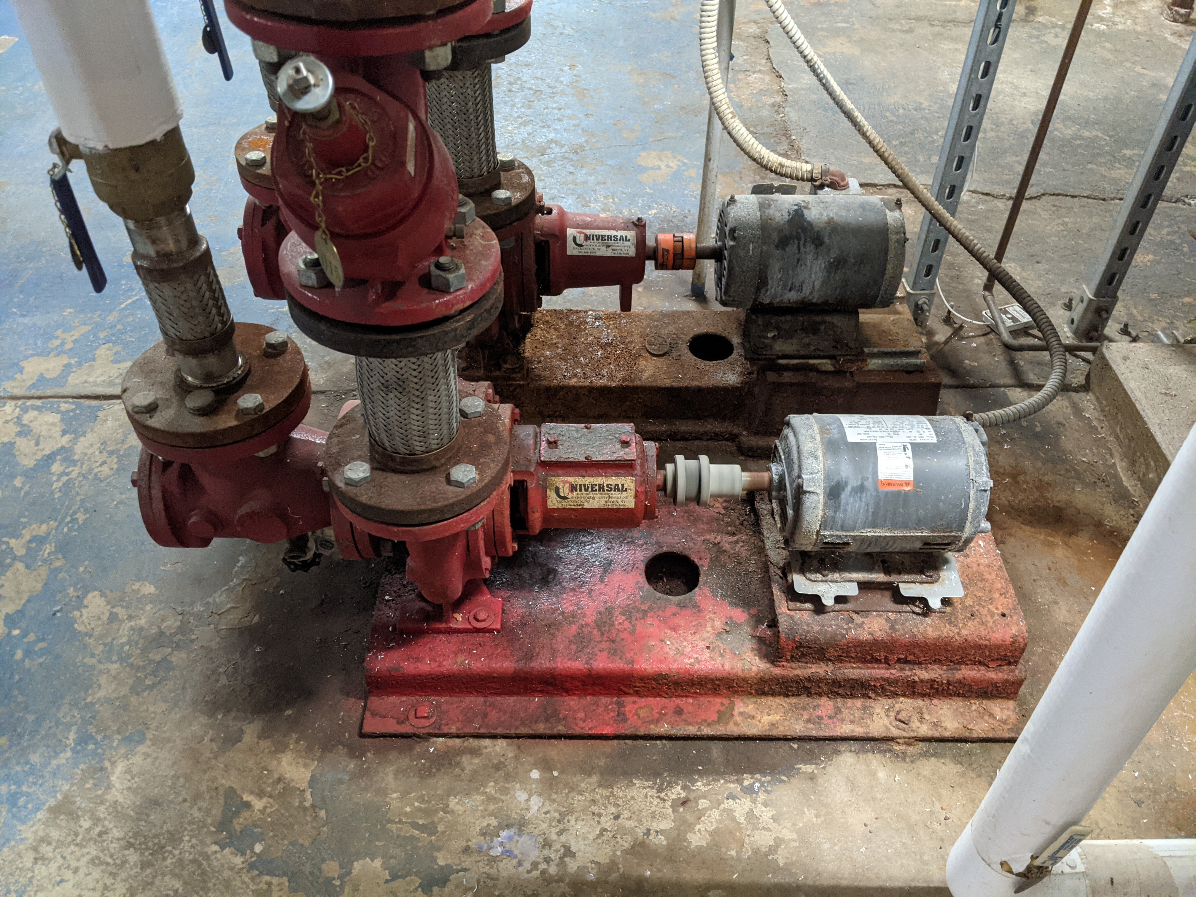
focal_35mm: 27
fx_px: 933
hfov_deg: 65.3
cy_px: 448
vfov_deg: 51.4
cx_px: 598
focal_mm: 4.44
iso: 616
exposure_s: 1/30
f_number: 1.8
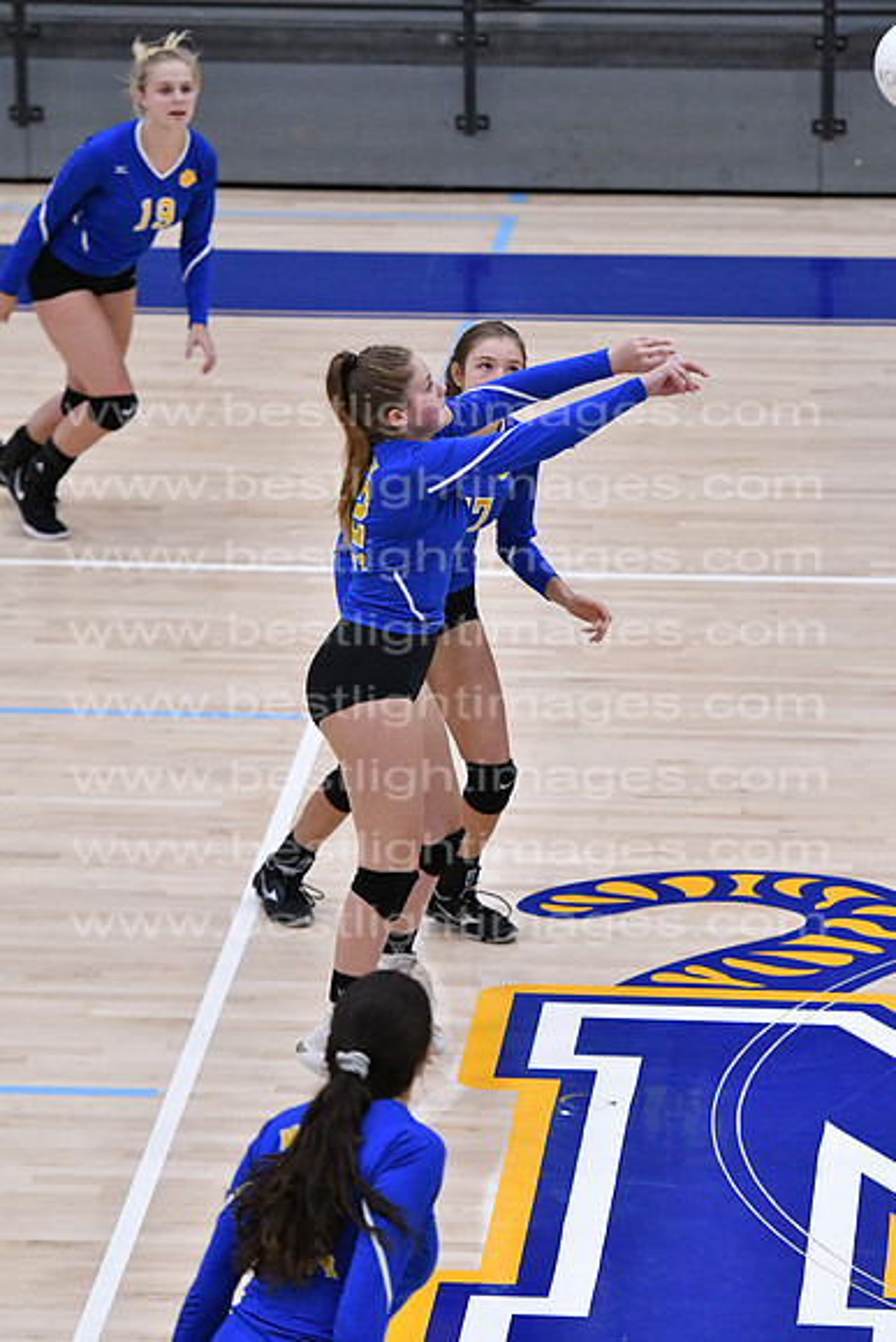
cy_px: 671
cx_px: 448
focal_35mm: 202
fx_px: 7555
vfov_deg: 10.2
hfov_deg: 6.8
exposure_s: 1/1250
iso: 6400
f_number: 3.2
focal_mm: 135
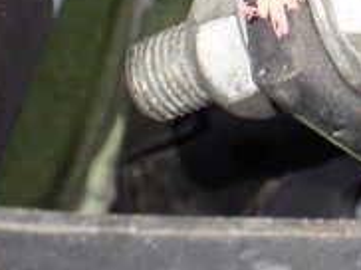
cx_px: 442
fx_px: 1031
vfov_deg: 14.1
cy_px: -107
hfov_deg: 18.7
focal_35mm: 99
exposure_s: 1/30
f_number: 2.3
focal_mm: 5.4
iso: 800
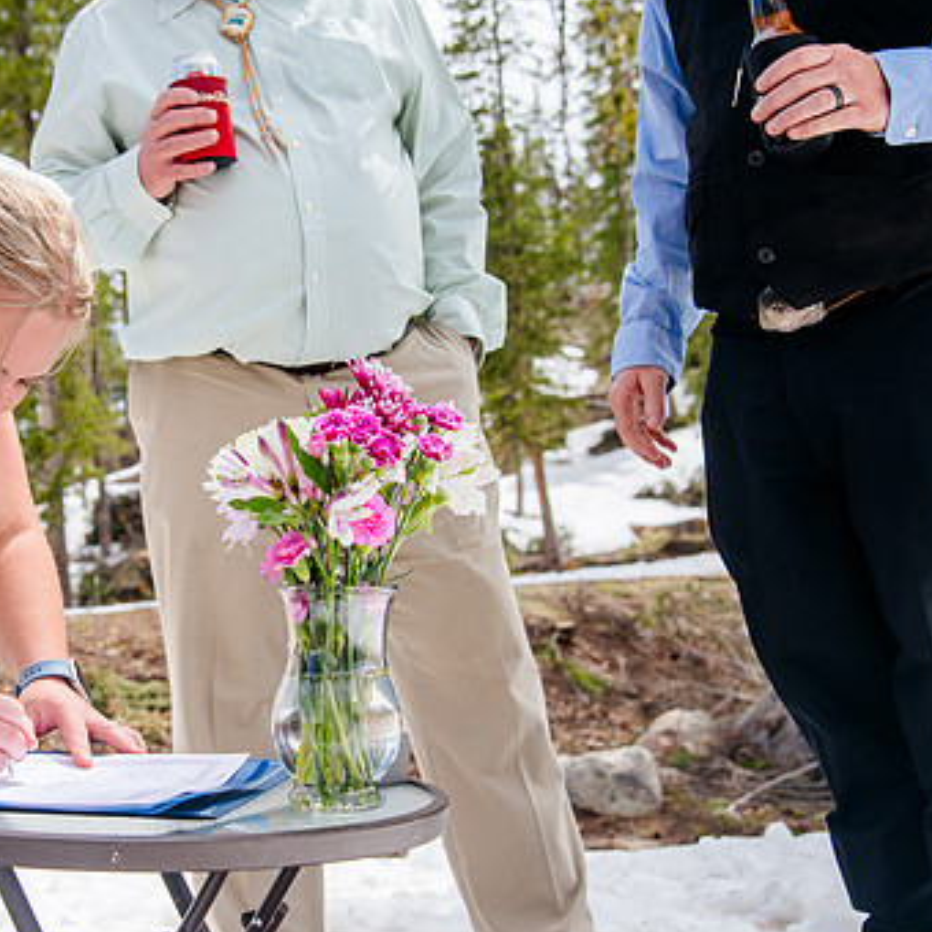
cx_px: 266
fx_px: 1767
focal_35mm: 58
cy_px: 507
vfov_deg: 29.5
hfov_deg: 29.2
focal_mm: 40
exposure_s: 1/320
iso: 250
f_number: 5.6
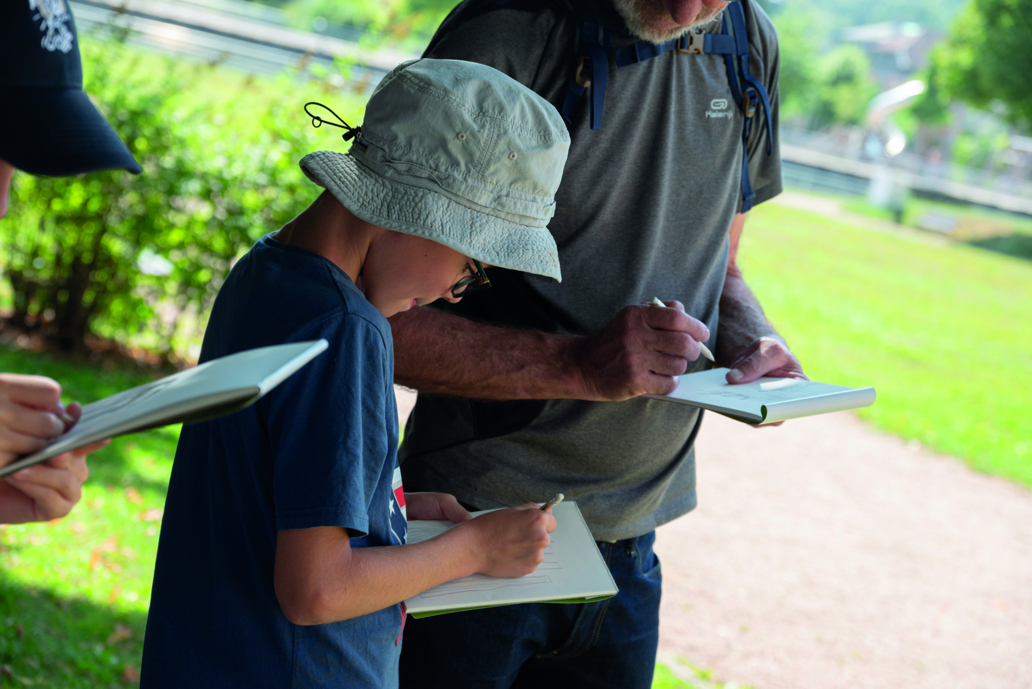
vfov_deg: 16.1
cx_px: 516
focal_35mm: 85
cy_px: 344
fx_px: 2438
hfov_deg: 23.9
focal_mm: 85
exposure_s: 1/500
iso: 400
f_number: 6.3
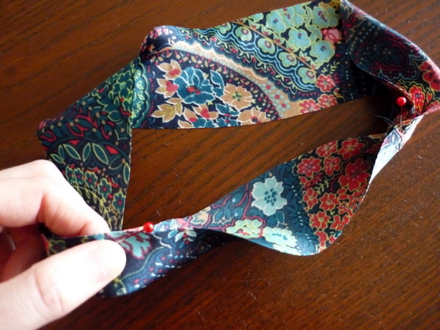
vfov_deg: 42.9
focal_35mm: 33
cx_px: 220
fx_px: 419
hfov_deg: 55.4
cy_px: 165
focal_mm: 5.5
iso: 800
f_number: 2.8
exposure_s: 1/25
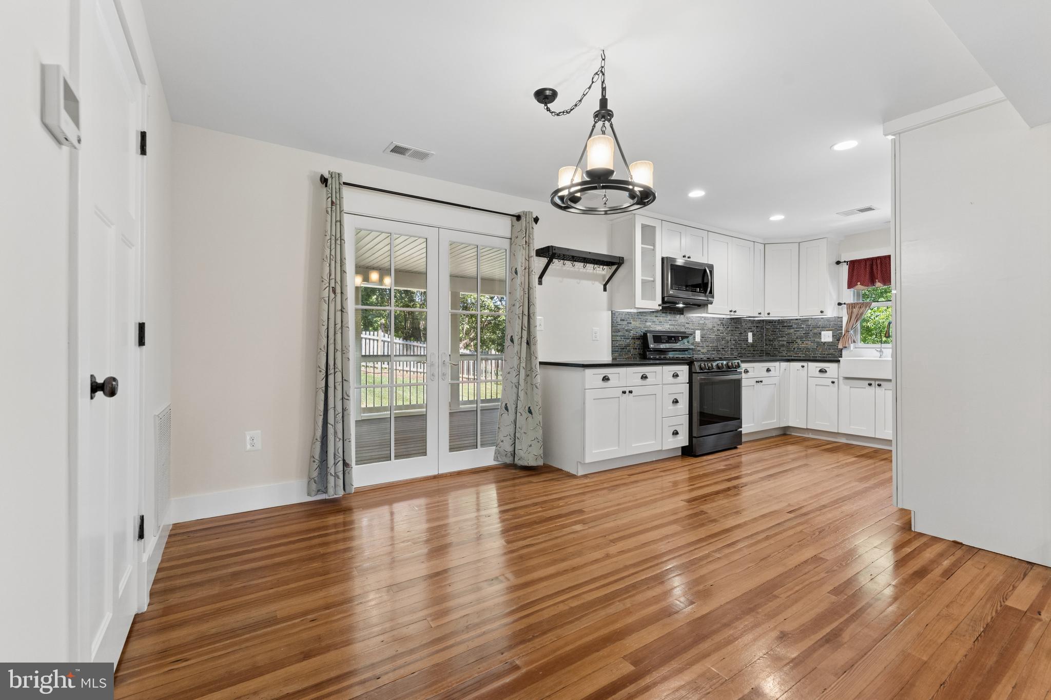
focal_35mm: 15
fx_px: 438
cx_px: 526
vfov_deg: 77.3
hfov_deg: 100.4
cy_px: 350
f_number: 7.1
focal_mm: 15
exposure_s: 1/50
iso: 1250
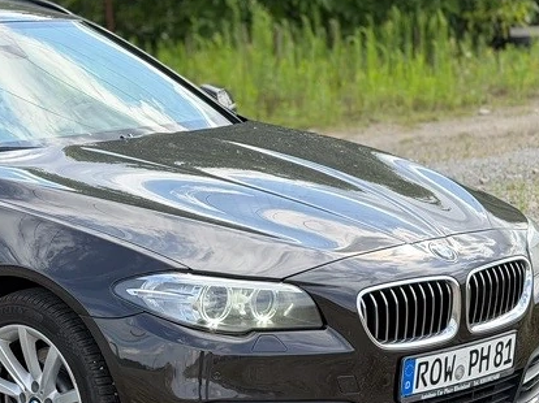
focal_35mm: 116
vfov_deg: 12.8
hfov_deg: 16.7
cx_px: 18
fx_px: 1805
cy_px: 208
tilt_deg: -9.1
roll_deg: +1.9
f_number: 1.78
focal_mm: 6.76
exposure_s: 1/1377
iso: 80
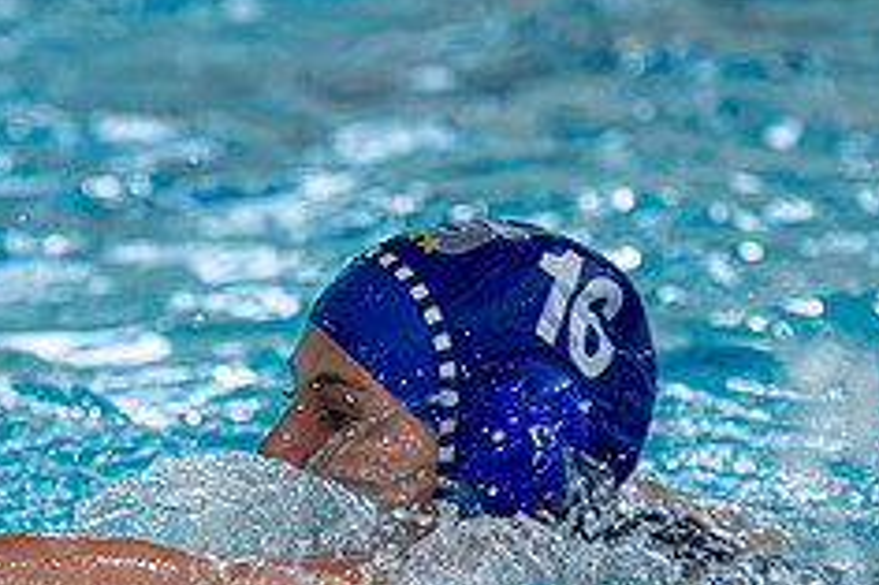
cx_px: 256
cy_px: 517
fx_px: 21544
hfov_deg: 2.3
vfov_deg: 1.6
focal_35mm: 883
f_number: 2.8
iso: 4500
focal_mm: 200
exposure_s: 1/1000
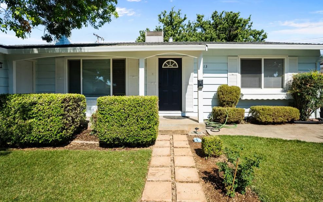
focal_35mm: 17
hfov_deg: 94.3
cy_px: 101
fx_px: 150
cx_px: 167
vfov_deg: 68.0
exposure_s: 1/1600
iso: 640
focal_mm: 16
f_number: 6.3
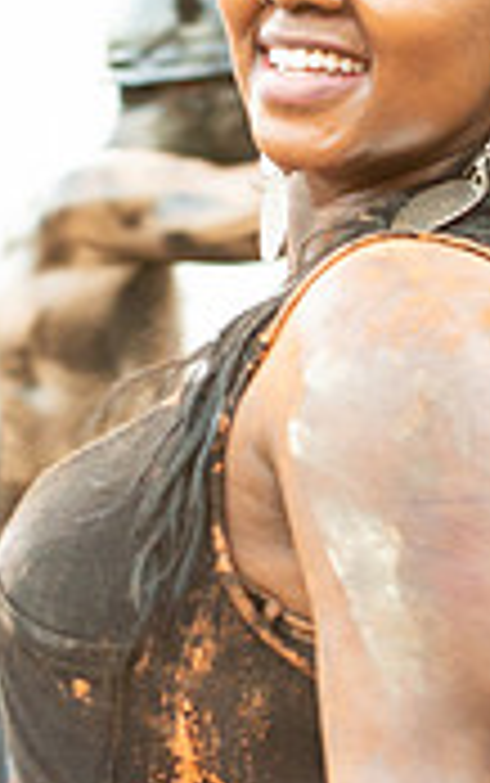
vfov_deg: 6.6
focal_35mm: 316
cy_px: 410
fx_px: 6741
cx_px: 56
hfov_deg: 4.2
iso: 1400
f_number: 5
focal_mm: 70
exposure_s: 1/200
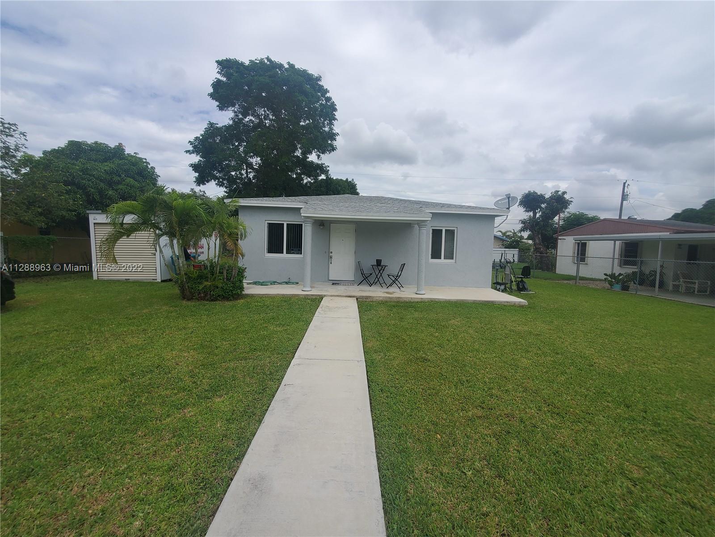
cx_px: 358
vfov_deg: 89.9
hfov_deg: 106.2
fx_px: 269
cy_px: 268
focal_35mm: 13
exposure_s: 1/1212
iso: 50
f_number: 2.2
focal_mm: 1.8
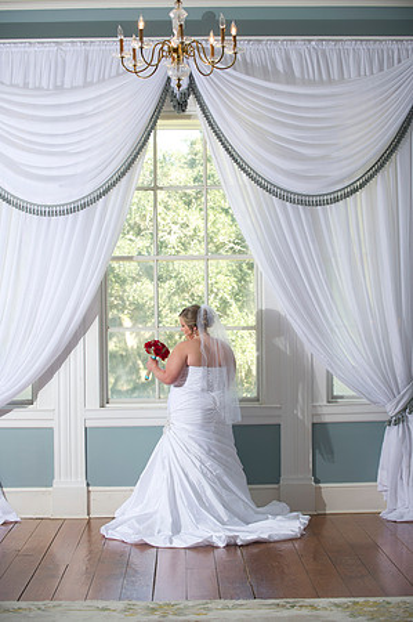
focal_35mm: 82
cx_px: 206
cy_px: 311
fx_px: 1414
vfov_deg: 24.8
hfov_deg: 16.6
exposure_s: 1/125
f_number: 4
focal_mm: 82
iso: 400
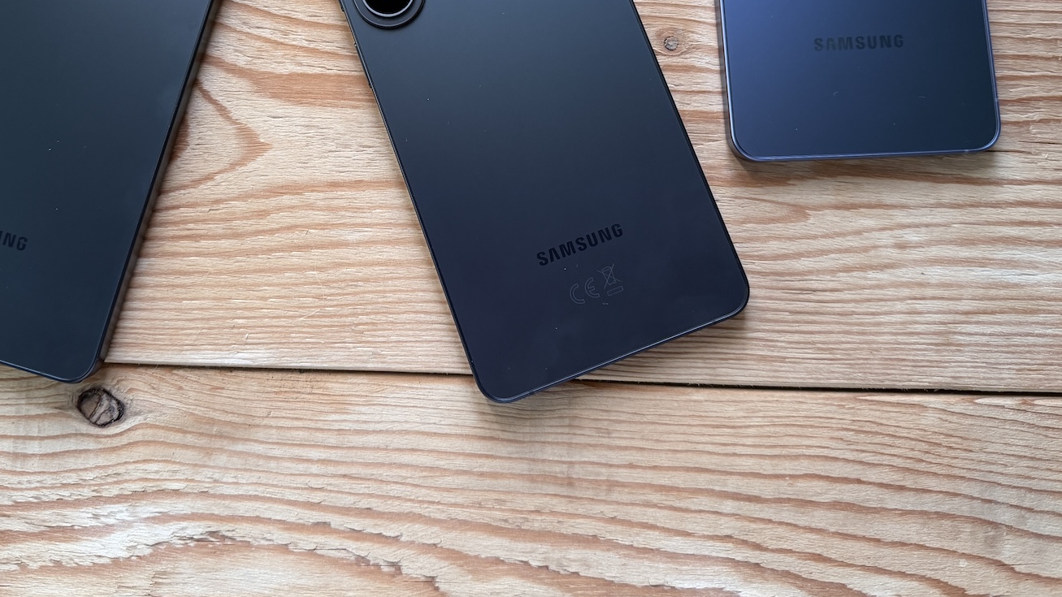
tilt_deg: -81.6
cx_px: 466
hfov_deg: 52.6
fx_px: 1070
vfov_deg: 29.5
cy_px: 26
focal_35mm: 38
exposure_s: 1/121
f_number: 1.78
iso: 200
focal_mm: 6.76
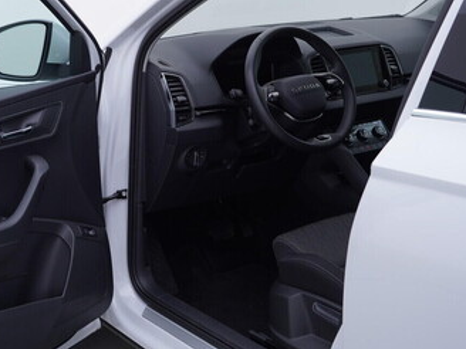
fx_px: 781
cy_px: 157
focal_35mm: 58
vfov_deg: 25.2
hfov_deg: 32.4
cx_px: 99
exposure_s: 1/60
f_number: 4
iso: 125
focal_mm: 24
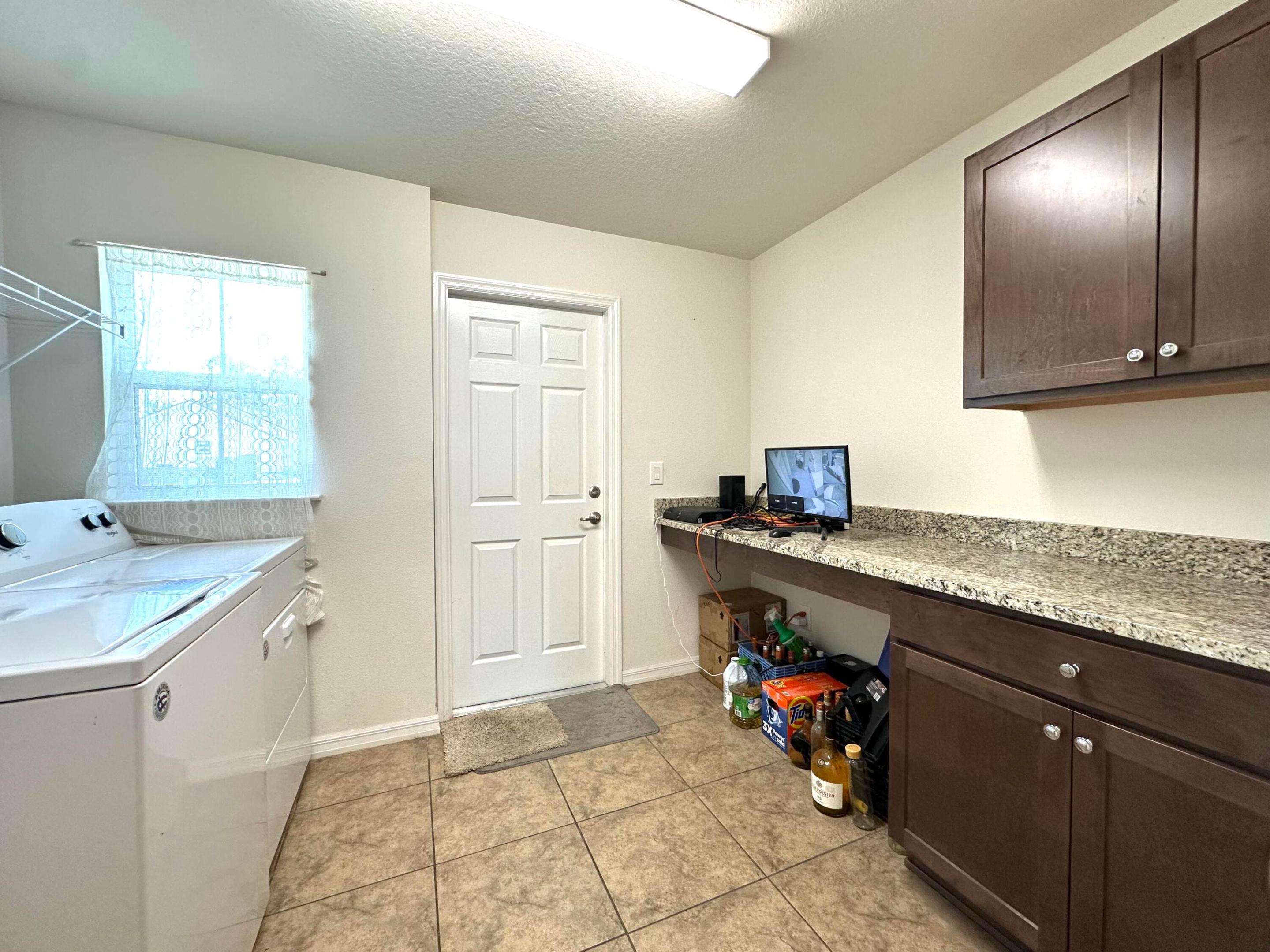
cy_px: 476
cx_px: 635
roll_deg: +0.0
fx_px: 514
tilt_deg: -1.6
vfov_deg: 85.7
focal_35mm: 14
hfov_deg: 102.1
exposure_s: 1/120
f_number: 2.2
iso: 160
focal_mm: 2.22
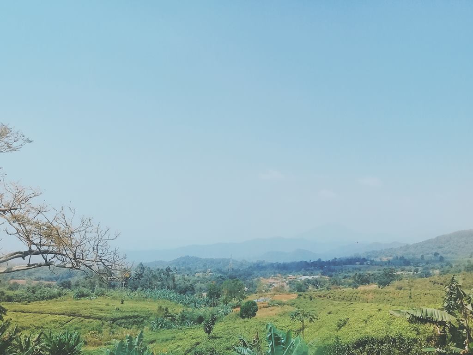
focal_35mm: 31
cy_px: 178
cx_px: 236
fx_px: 424
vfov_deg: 45.4
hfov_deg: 58.4
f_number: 2.2
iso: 50
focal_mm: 3.3
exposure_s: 1/524
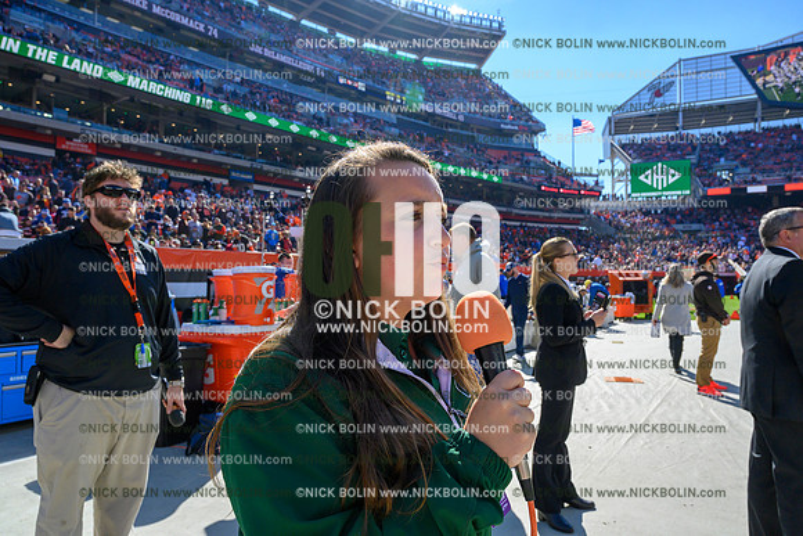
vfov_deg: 53.2
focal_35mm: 24
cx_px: 402
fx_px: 535
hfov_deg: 73.7
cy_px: 268
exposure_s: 1/2000
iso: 1000
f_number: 8
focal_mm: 24
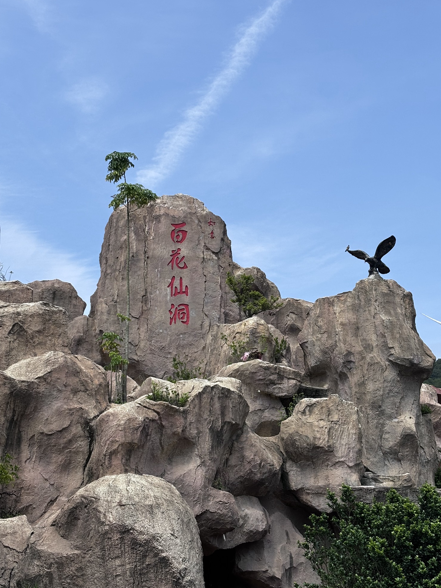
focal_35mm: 53
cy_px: 291
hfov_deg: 27.5
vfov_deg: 36.2
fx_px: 900
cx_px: 223
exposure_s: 1/2639
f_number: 1.6
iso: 40
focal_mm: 5.96
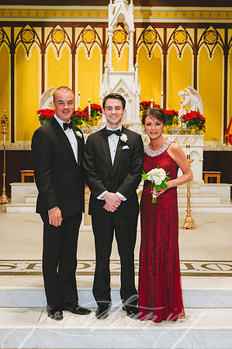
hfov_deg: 26.9
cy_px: 174
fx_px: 484
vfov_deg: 39.6
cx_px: 116
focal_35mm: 50
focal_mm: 50
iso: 1600
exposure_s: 1/160
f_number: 5.6
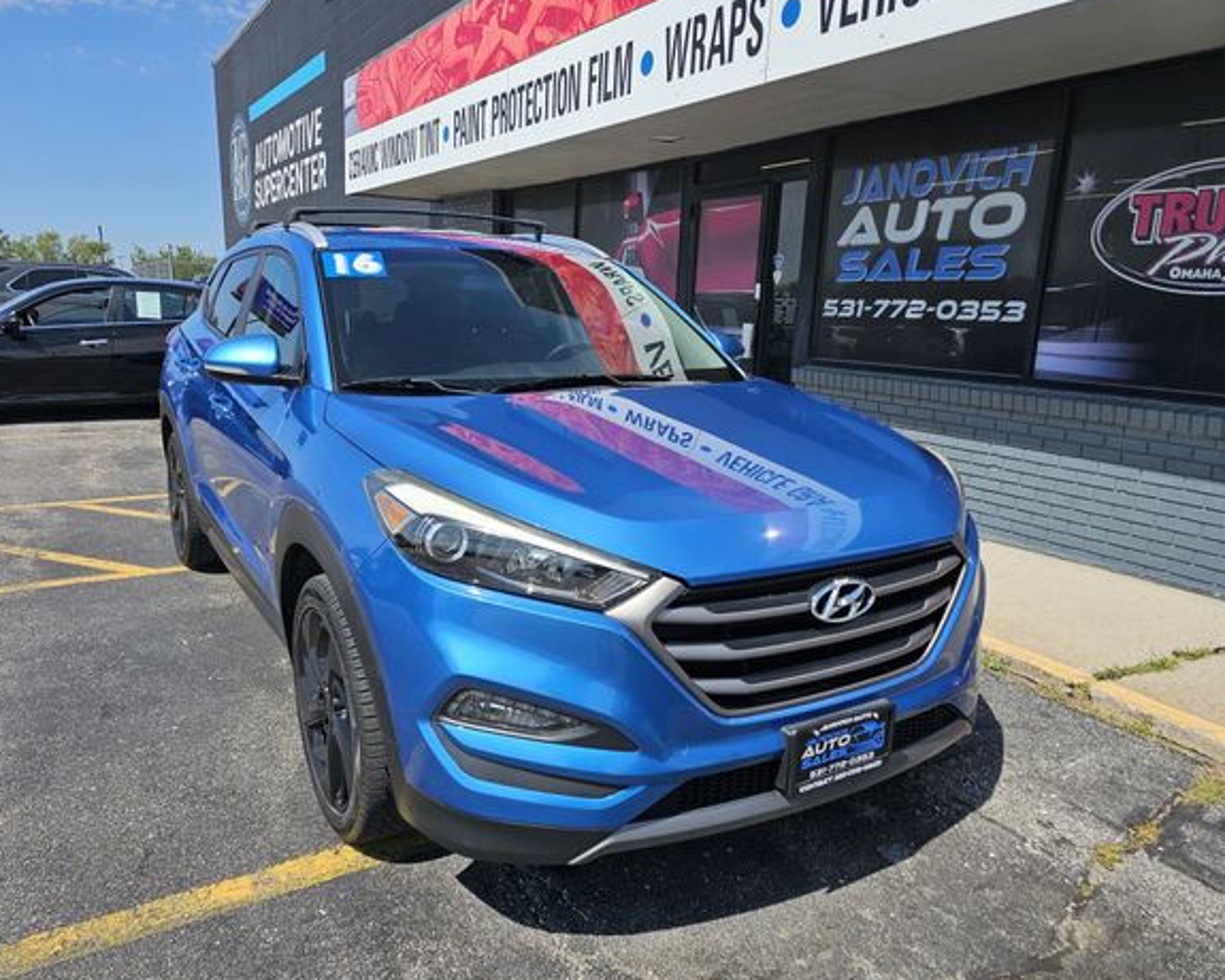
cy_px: 496
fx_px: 906
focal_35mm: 25
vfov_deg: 56.8
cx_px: 584
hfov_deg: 68.1
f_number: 1.7
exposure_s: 1/827
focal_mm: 6.3
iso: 10
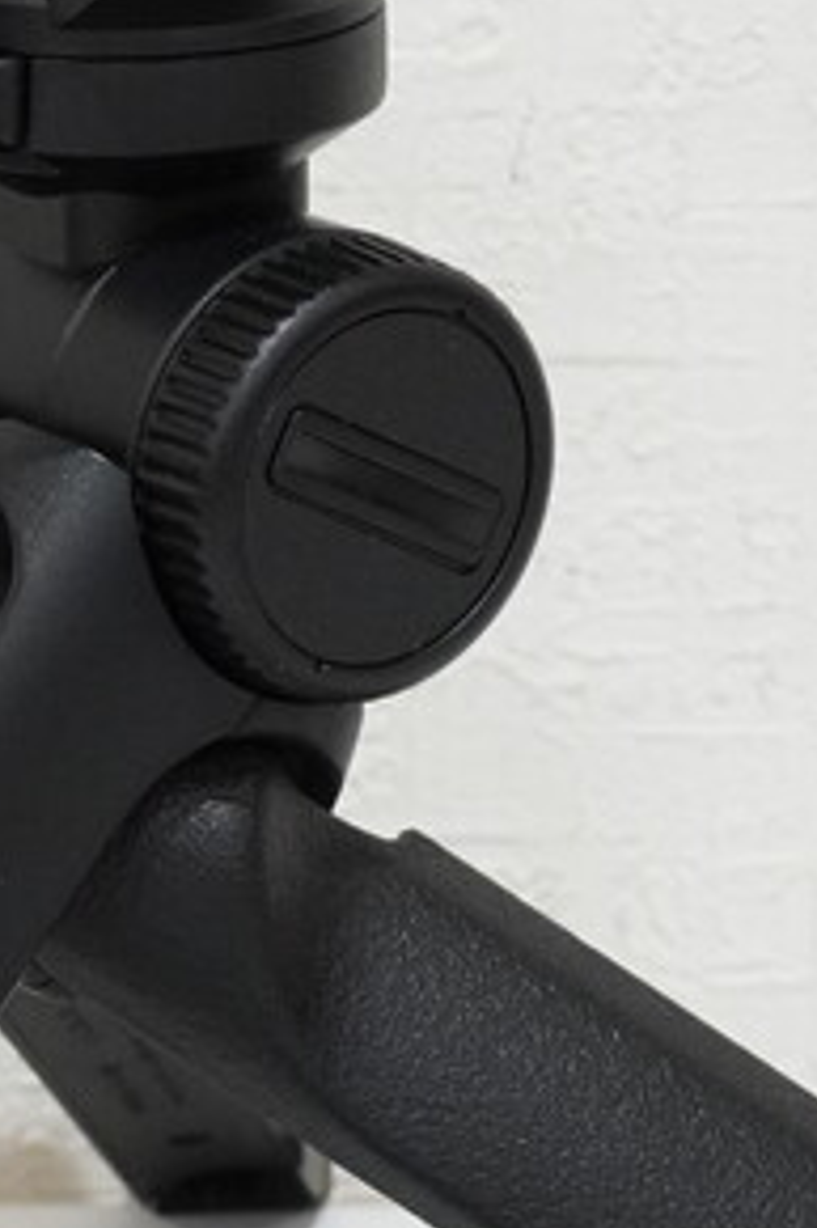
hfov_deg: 7.9
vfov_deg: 11.8
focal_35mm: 174
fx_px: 5930
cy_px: 817
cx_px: 195
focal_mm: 28
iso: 1600
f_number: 9
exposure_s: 1/50
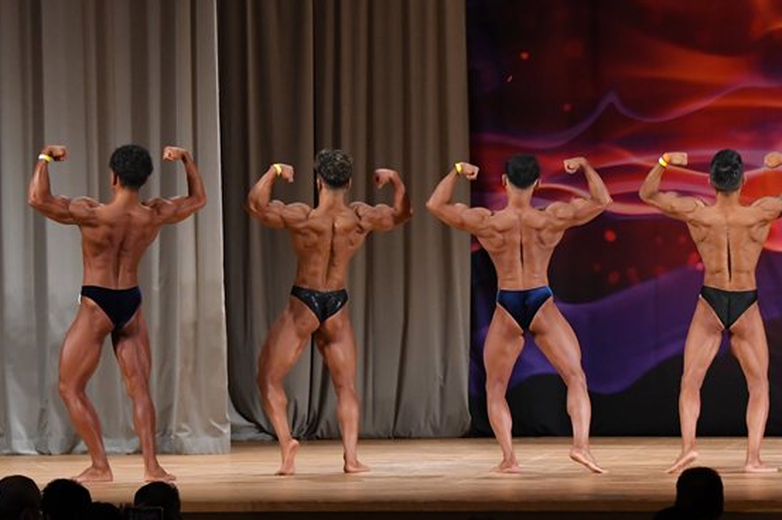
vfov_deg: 7.7
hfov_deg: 11.6
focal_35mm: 178
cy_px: 243
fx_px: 3864
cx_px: 472
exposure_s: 1/400
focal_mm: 85
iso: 3200
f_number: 5.6
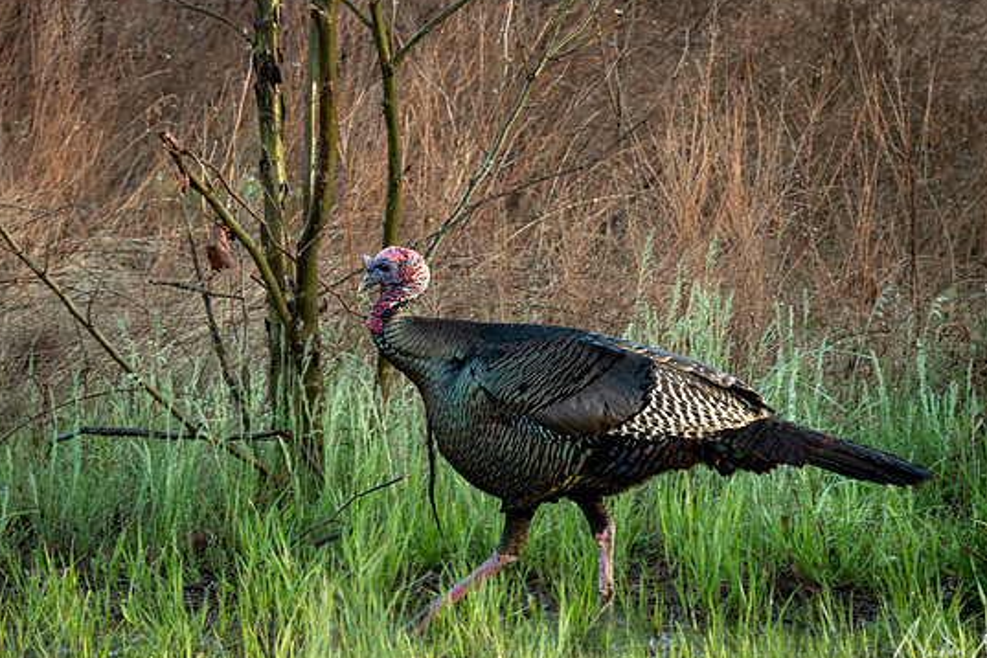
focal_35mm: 489
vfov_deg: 2.8
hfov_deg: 4.2
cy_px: 256
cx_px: 393
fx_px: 13406
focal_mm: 250
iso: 400
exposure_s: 1/100
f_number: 8
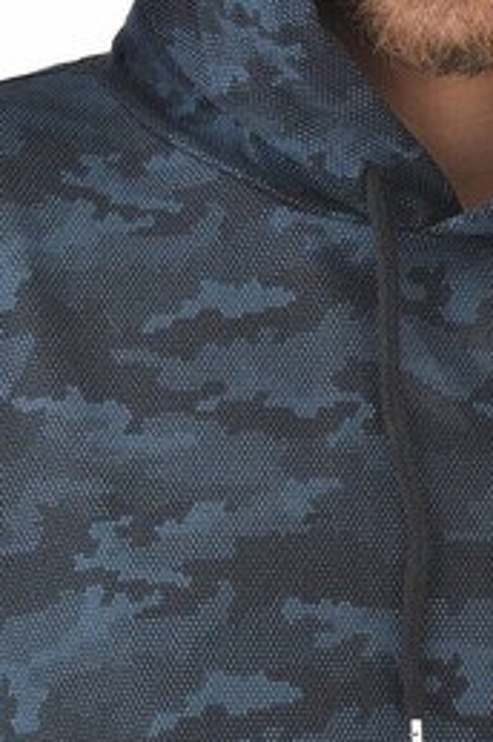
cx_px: 398
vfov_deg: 3.6
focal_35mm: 580
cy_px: 604
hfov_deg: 2.4
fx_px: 11945
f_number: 7.1
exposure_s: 1/160
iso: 100
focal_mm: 200
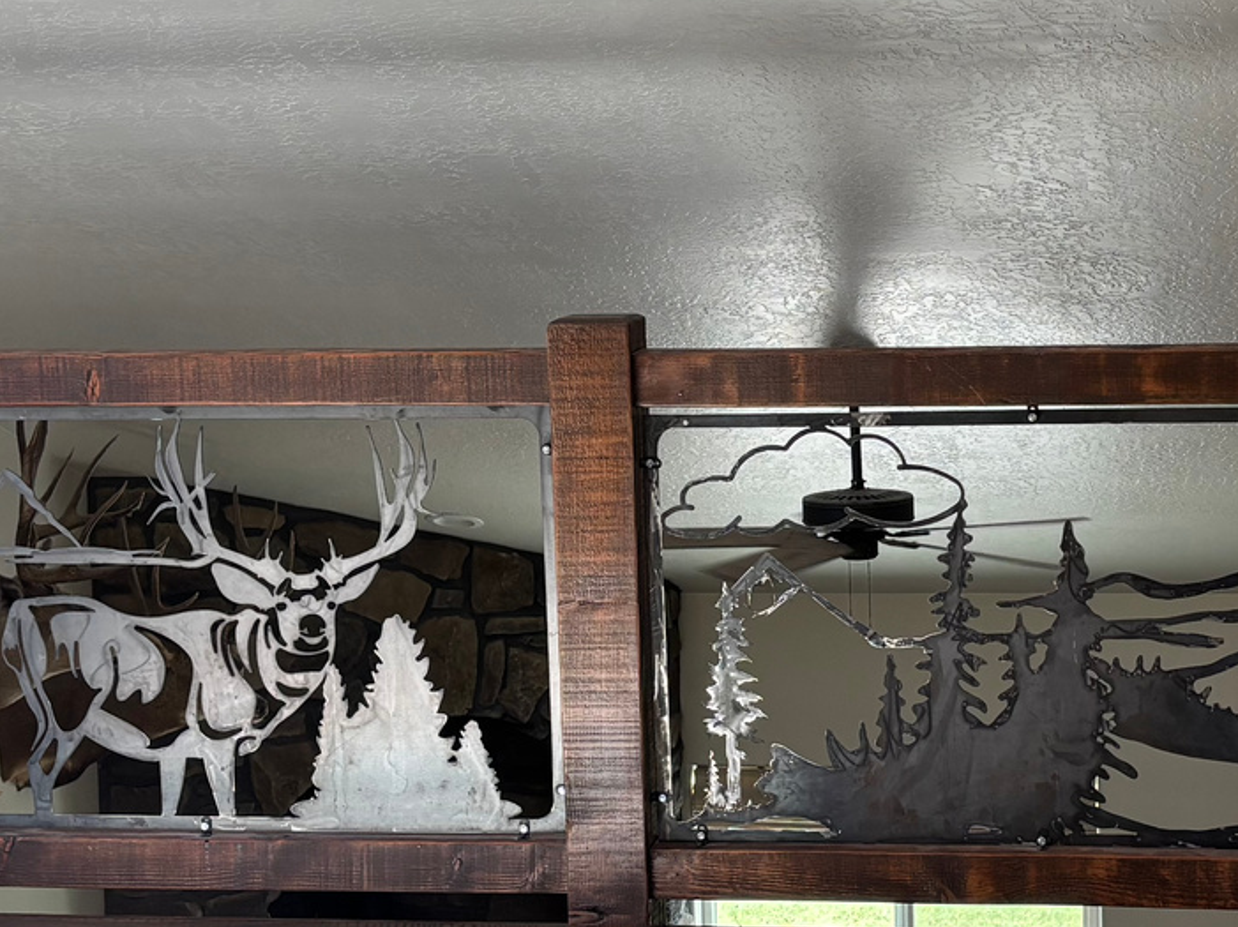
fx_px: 2717
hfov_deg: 25.5
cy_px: 466
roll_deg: +1.3
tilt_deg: -7.8
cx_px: 872
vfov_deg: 19.4
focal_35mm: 76
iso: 80
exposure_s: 1/120
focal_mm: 5.96
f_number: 1.6
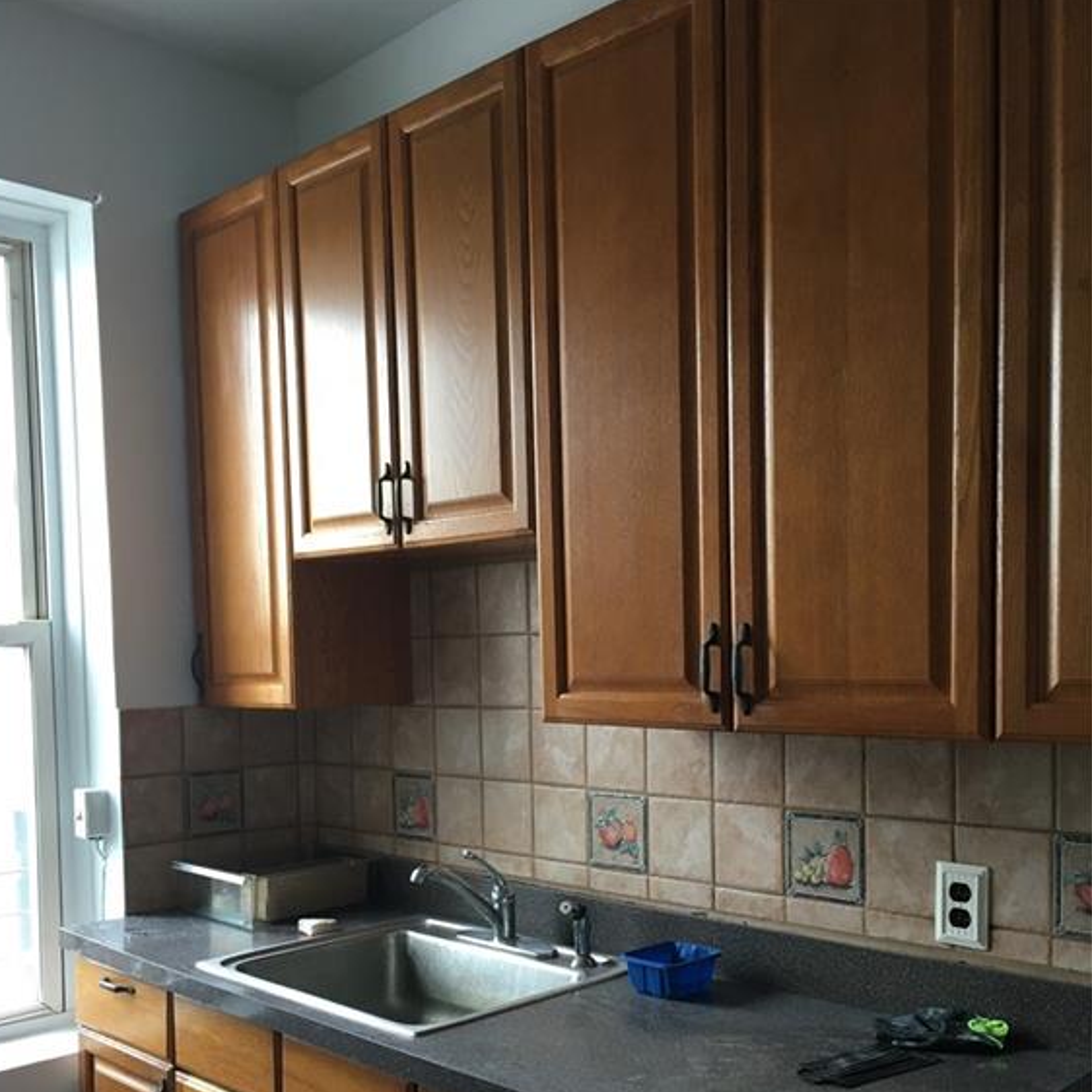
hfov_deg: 47.2
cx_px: 534
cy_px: 734
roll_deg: +1.3
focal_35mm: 35
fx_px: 1249
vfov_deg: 46.4
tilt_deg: -4.9
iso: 100
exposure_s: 1/30
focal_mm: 4.15
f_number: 2.2
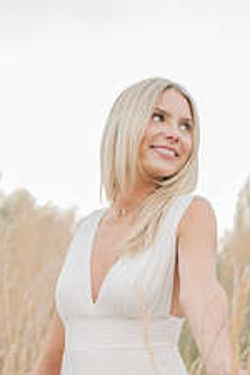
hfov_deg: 8.9
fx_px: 1604
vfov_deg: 13.2
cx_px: 137
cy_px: 358
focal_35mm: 154
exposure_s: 1/320
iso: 320
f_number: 2.8
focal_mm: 77
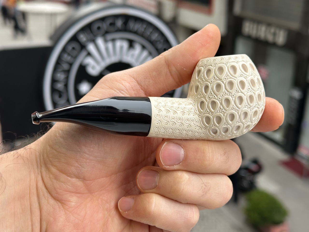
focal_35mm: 48
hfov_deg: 39.7
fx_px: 428
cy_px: 116
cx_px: 154
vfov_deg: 30.3
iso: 64
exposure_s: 1/264
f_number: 1.78
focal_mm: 6.86
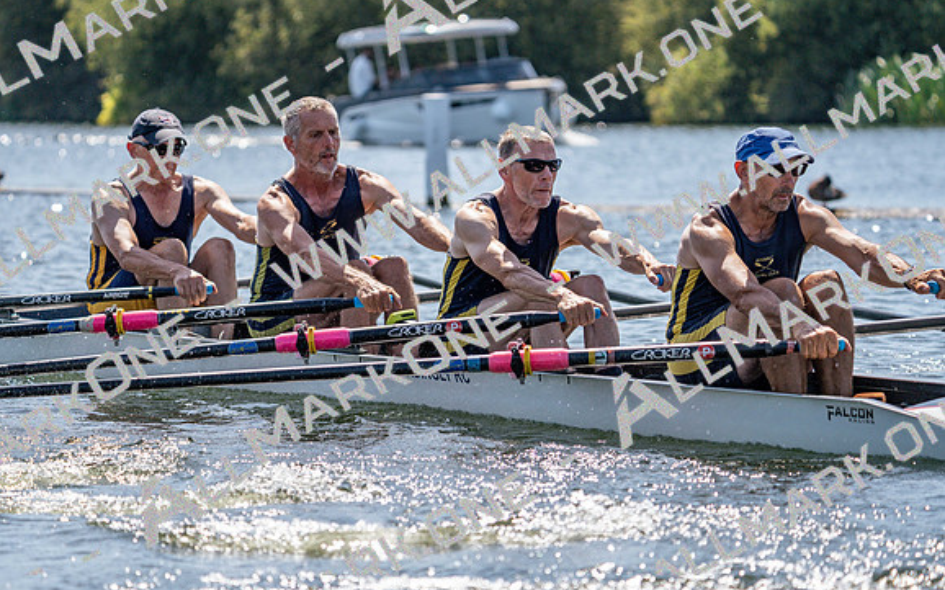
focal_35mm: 221
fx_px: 5691
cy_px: 295
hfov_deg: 9.5
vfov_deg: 5.9
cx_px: 472
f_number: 5.6
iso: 250
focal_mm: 216
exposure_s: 1/2000
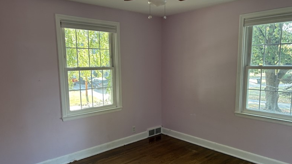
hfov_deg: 66.0
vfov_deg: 40.1
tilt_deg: -8.8
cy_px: 94
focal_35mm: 29
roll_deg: +1.1
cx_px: 148
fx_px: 225
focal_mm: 5.96
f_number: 1.6
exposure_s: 1/63
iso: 125
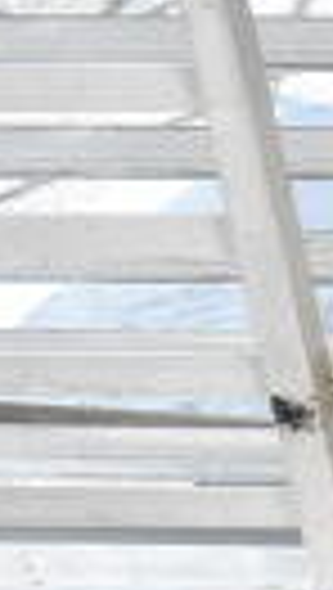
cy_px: 493
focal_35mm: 176
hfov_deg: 5.8
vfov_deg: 12.2
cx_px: 1350
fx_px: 2754
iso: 1600
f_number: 11
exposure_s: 1/500
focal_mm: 24
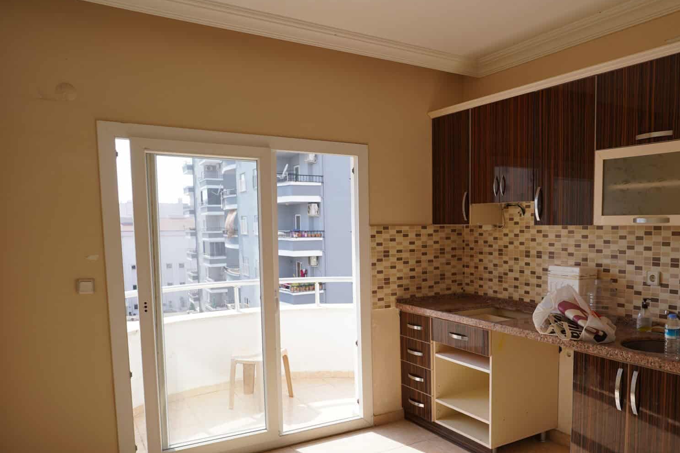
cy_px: 286
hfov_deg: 62.5
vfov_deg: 44.5
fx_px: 548
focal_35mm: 29
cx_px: 440
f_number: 5.6
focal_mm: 21
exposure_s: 1/125
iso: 100
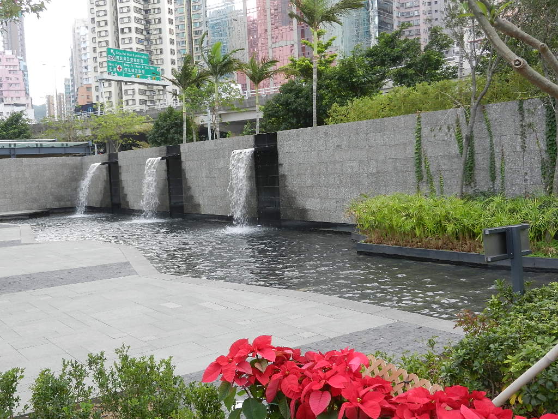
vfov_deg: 37.7
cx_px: 279
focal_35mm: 38
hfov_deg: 49.0
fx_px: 613
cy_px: 210
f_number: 4
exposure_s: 1/125
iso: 160
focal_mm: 6.9
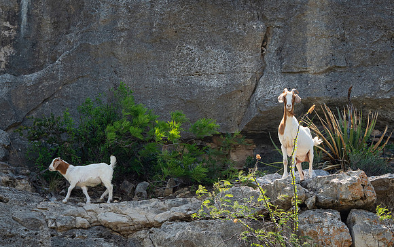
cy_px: 126
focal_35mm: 517
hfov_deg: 4.1
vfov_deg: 2.5
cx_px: 255
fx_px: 5562
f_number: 5
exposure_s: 1/640
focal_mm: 150
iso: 200
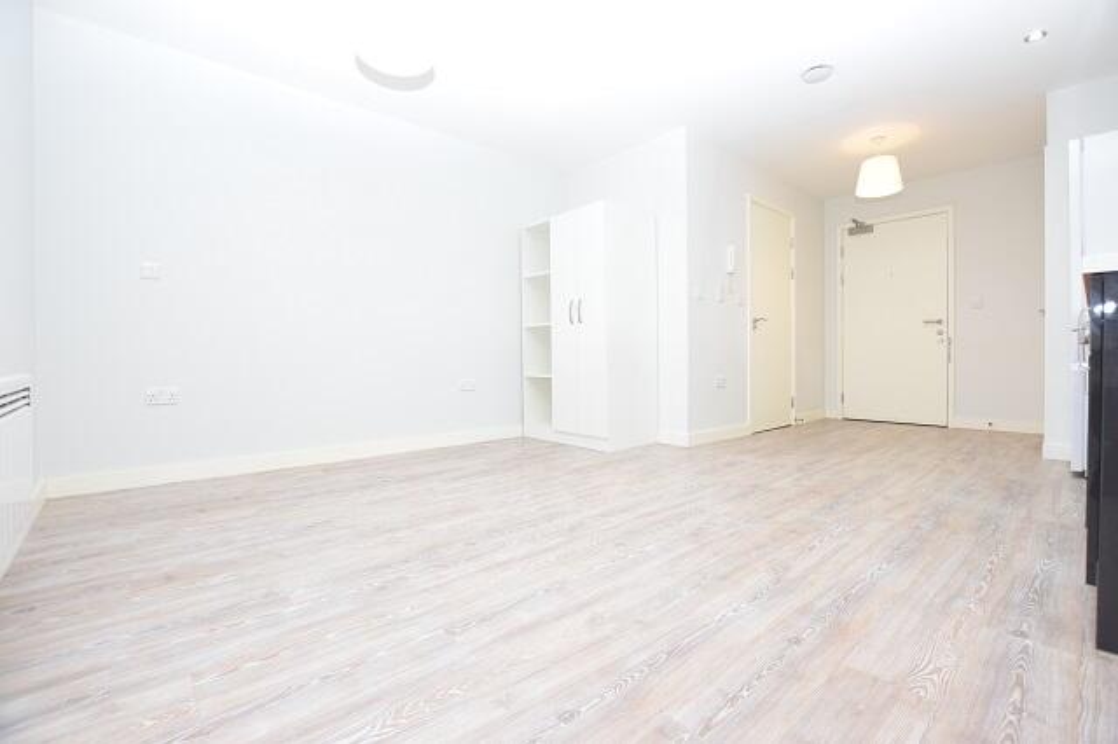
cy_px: 372
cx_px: 559
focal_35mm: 15
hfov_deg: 100.4
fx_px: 466
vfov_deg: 77.3
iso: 800
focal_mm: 10
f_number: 4.5
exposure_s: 1/100
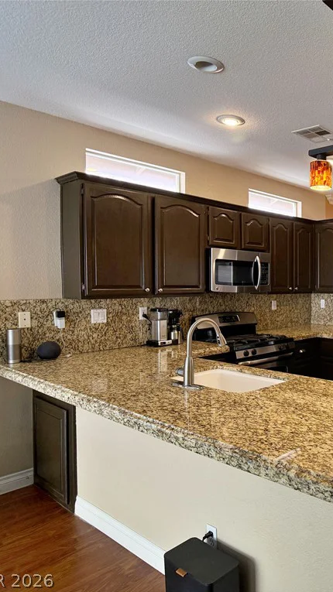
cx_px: 366
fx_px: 550
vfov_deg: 56.6
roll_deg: -0.6
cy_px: 296
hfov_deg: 30.2
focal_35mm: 35
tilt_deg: -1.4
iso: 200
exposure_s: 1/144
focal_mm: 6.76
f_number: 1.78
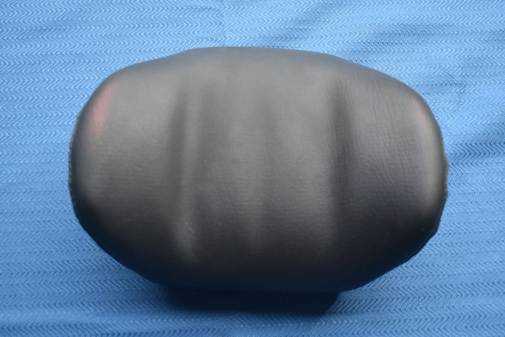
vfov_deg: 26.5
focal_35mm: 51
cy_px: 168
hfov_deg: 38.9
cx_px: 252
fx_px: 716
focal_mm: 34
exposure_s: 1/250
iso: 500
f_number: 4.5
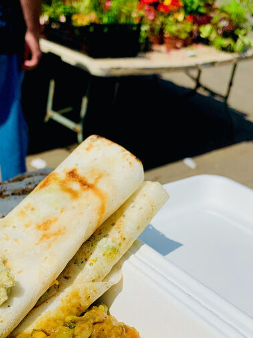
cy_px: 260
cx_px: 94
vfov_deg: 44.0
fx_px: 400
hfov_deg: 34.9
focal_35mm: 41
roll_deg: +3.4
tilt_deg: -33.1
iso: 25
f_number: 1.8
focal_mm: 4.25
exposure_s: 1/6452
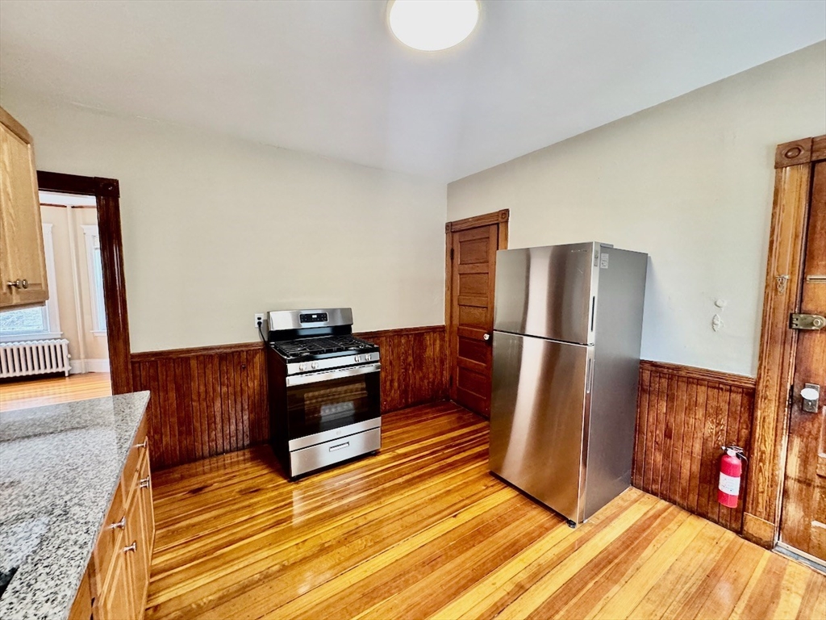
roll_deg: -1.0
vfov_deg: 85.7
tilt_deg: -4.7
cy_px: 310
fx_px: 334
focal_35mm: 14
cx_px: 413
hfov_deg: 102.1
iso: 400
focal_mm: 2.22
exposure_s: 1/53
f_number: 2.2
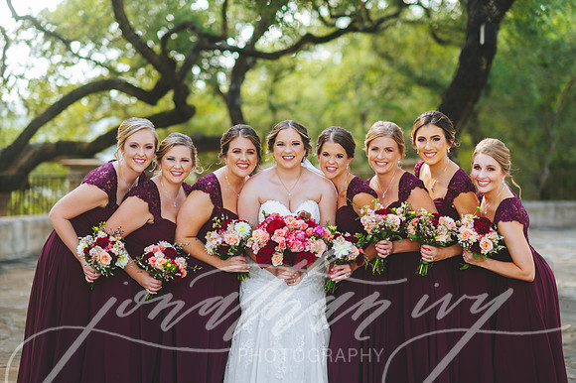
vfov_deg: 16.1
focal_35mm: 85
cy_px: 192
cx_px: 288
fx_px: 1359
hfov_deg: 23.9
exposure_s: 1/250
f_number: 2
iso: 160
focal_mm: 85
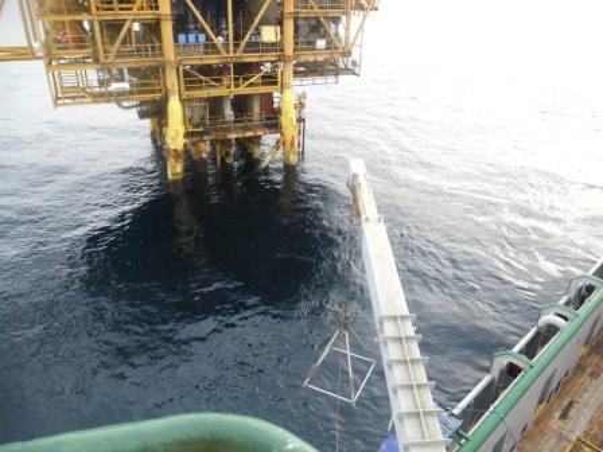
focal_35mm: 27
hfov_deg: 65.3
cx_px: 302
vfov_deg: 51.4
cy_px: 226
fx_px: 470
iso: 80
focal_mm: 4.9
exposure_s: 1/173
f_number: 3.5
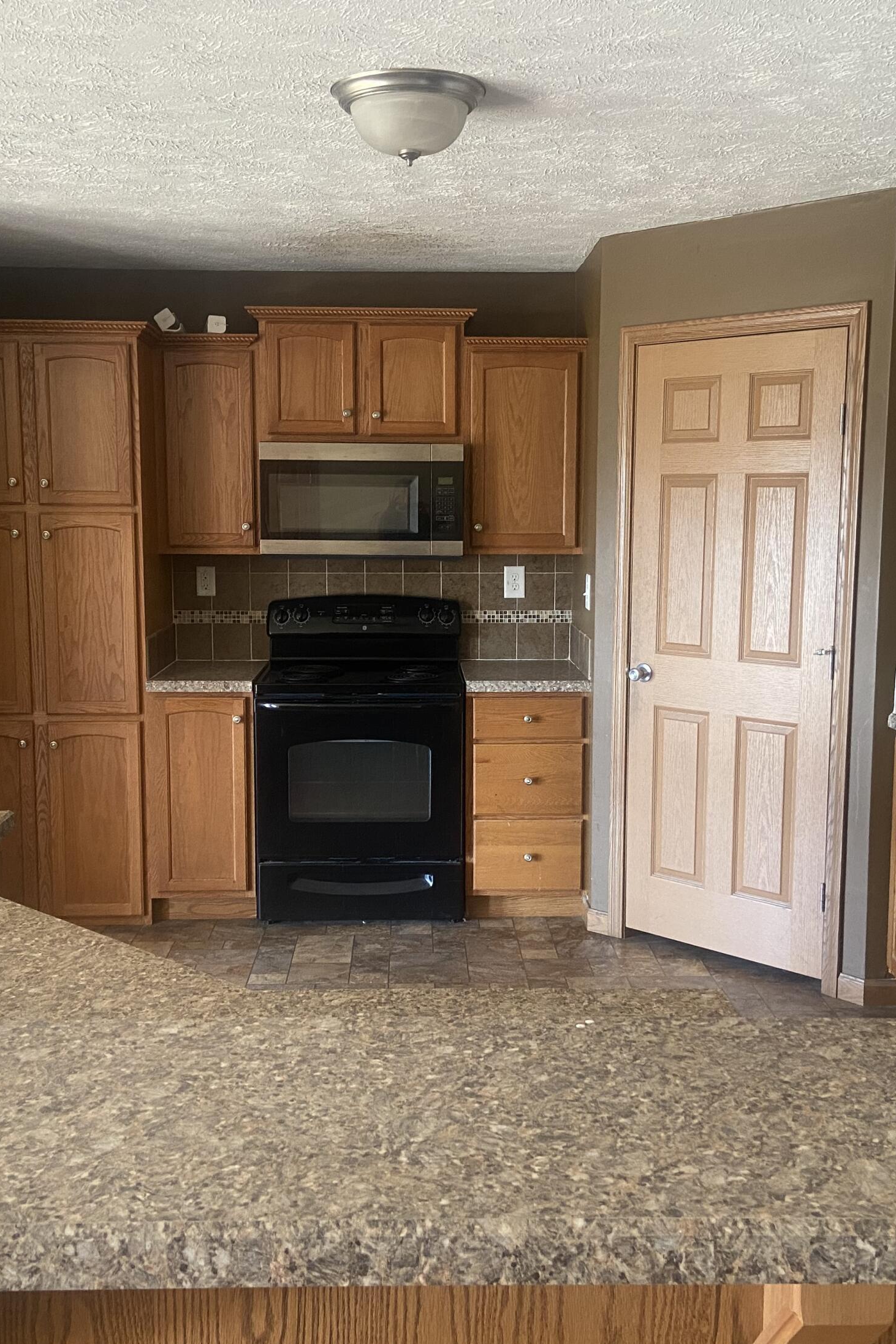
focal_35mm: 37
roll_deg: -0.3
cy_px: 668
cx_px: 436
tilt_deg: -7.8
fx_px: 1381
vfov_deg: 51.9
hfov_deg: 35.9
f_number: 1.8
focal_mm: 4.25
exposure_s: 1/60
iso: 250
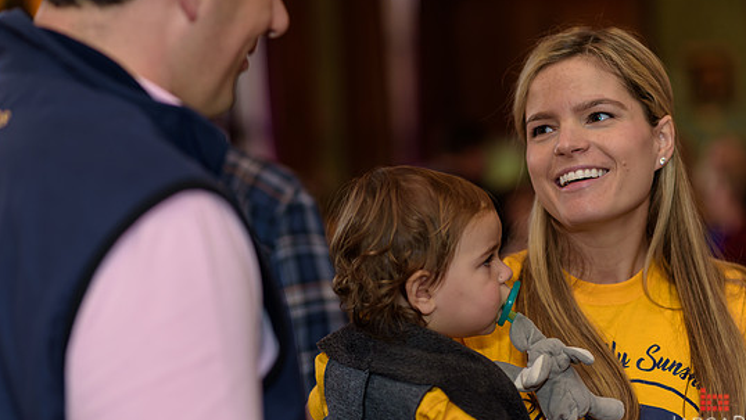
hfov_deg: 22.2
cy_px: 192
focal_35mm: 96
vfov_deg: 12.6
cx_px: 397
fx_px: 1900
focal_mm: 85
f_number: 2.2
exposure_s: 1/125
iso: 160
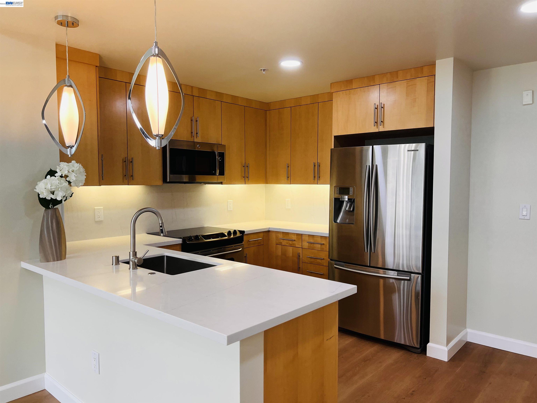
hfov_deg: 67.3
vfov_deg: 53.1
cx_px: 268
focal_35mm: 26
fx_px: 403
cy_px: 202
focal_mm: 5.7
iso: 64
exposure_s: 1/120
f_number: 1.5
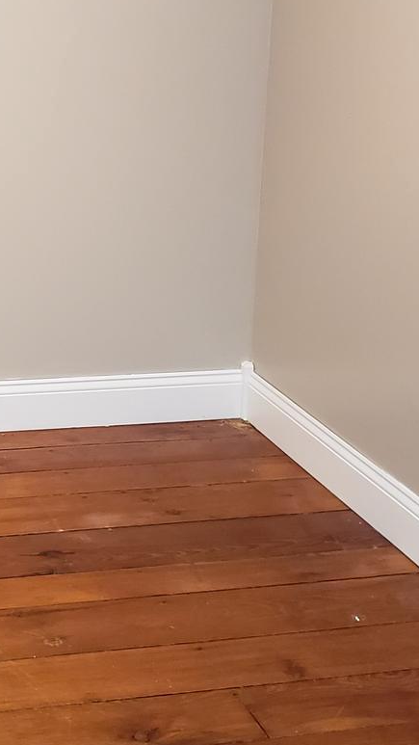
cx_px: -72
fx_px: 1481
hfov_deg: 15.6
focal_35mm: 75
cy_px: 173
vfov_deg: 27.8
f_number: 1.5
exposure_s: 1/40
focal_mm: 4.3
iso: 250
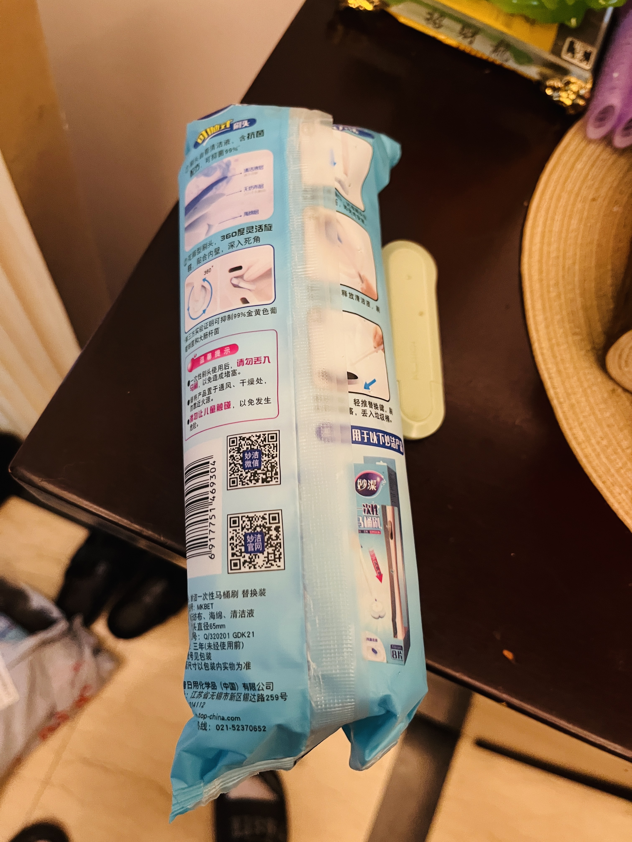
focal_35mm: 26
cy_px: 421
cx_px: 316
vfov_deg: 67.3
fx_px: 633
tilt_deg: -69.9
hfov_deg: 53.1
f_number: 1.6
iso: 250
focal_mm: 5.1
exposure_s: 1/60
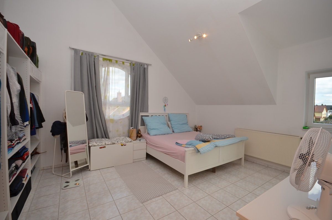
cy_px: 110
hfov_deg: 100.5
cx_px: 166
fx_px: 138
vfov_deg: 77.1
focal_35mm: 15
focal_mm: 10
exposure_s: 1/125
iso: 200
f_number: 5.6
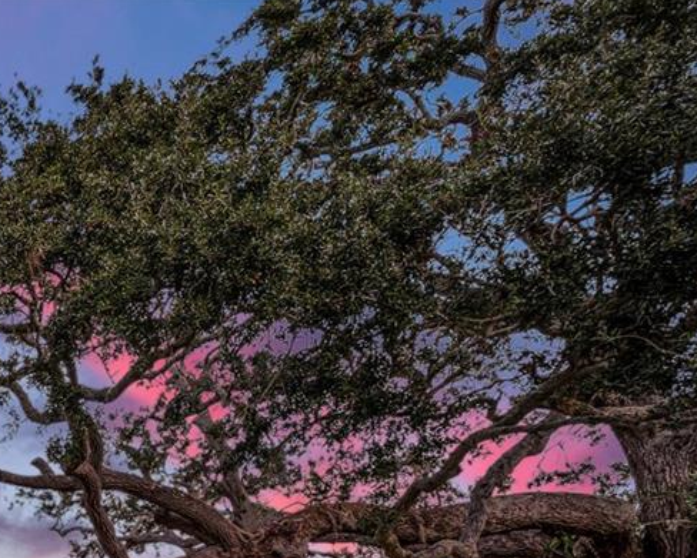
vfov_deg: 27.9
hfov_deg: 26.5
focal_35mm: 43
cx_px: -410
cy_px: 753
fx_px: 888
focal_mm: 14
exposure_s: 1/160
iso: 250
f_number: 14
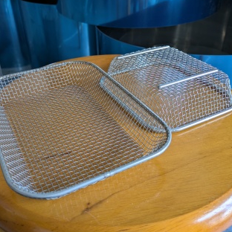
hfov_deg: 48.4
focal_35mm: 34
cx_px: 109
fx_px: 258
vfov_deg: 48.4
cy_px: 108
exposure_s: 1/100
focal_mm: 5.43
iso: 130
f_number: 1.89
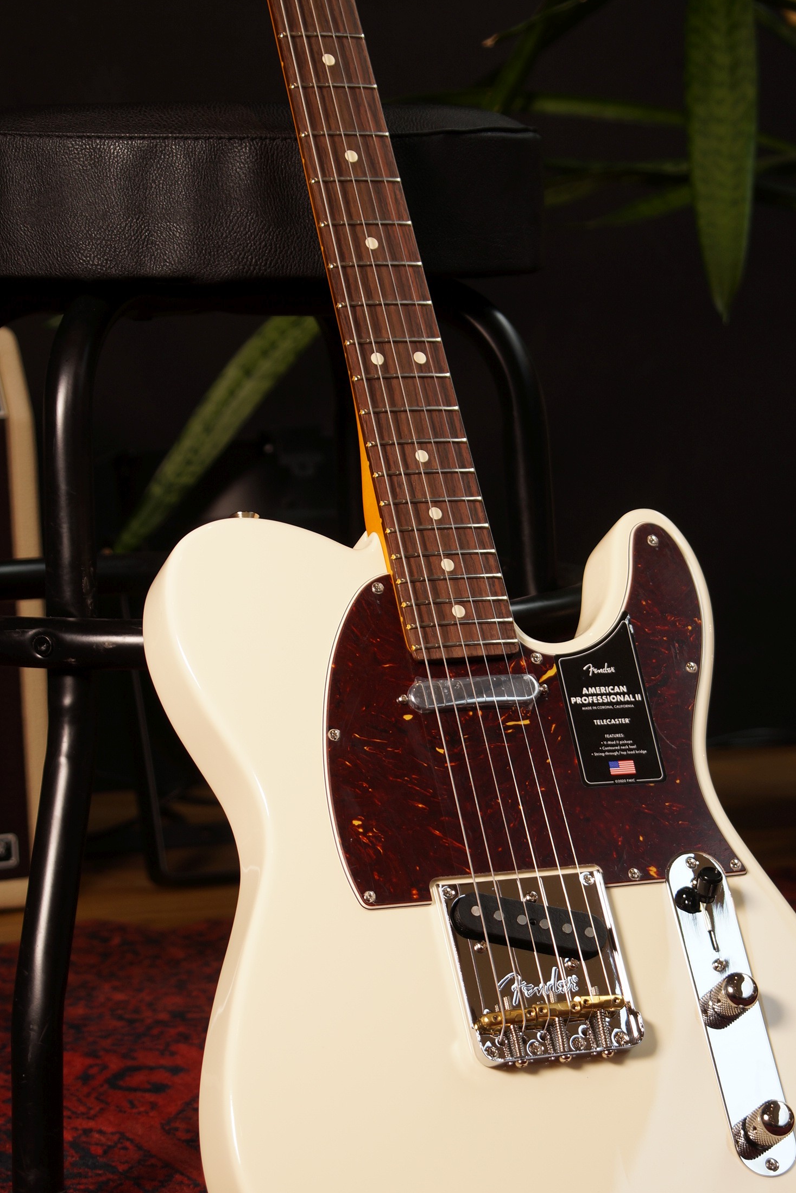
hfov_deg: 12.2
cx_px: 495
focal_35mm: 112
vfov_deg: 18.2
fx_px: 3714
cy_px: 738
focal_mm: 60
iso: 100
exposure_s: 1/15
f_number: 5.6
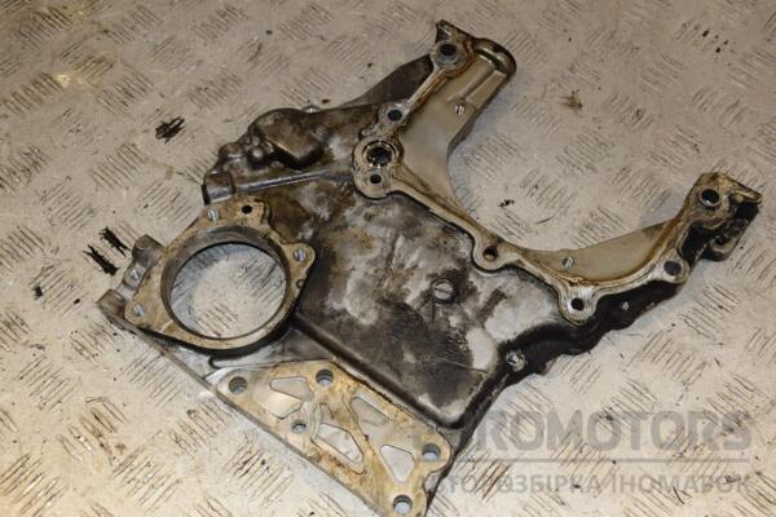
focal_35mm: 48
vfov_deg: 28.1
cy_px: 258
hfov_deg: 41.1
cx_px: 388
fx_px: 1035
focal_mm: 32
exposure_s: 1/200
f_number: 8
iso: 800
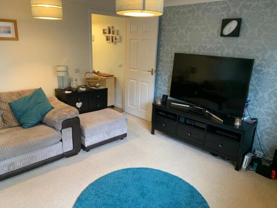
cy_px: 104
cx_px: 138
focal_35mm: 26
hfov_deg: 67.3
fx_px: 208
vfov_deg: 53.0
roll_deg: -1.6
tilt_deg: -17.2
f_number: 1.8
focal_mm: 4.25
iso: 320
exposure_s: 1/50
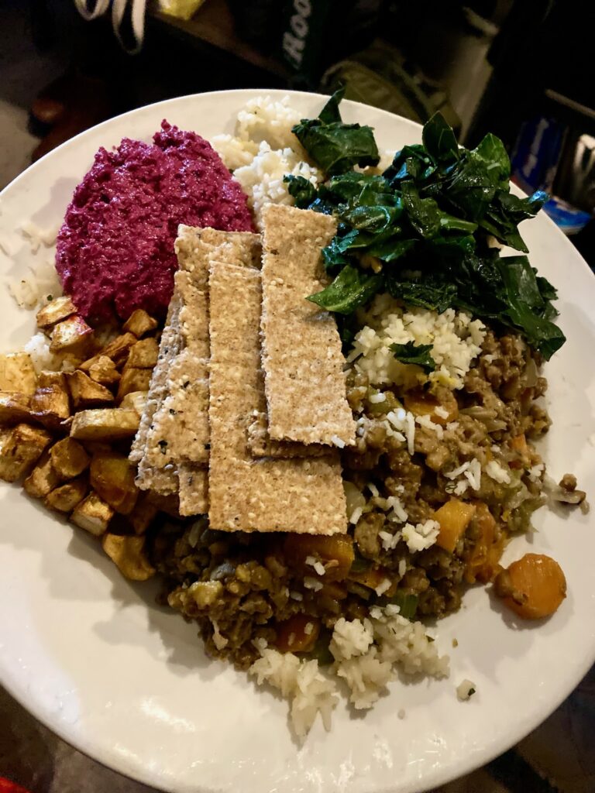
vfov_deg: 67.3
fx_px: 596
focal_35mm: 26
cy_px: 396
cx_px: 298
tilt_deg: -68.9
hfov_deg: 53.1
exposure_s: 1/30
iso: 1000
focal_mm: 4.25
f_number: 1.8
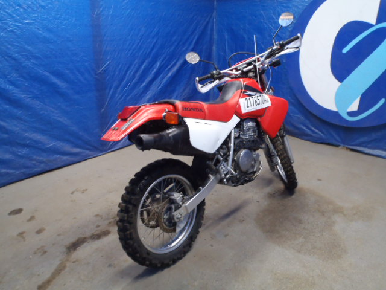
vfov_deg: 49.7
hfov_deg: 63.4
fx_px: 312
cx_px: 193
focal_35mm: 28
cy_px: 145
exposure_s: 1/13
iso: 200
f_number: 3.5
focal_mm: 5
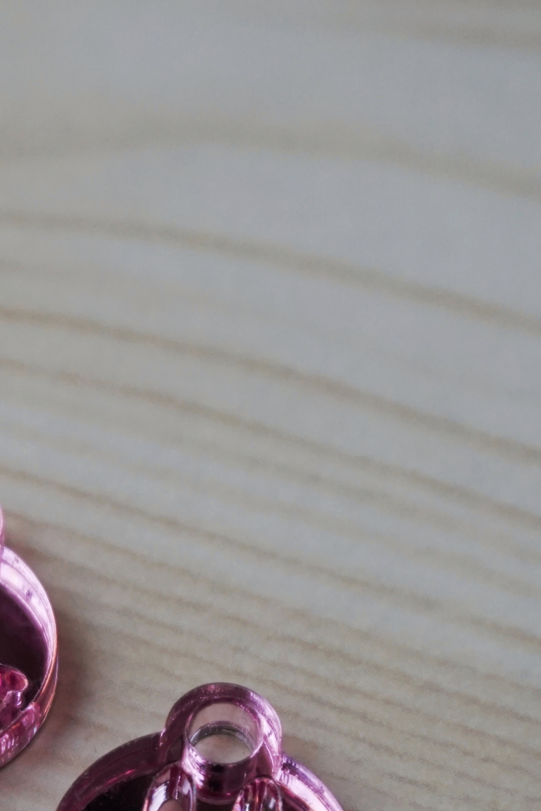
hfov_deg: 12.4
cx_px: 0
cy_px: 715
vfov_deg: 18.5
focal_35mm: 109
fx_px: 2457
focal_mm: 28
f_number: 4.5
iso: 640
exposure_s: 1/160
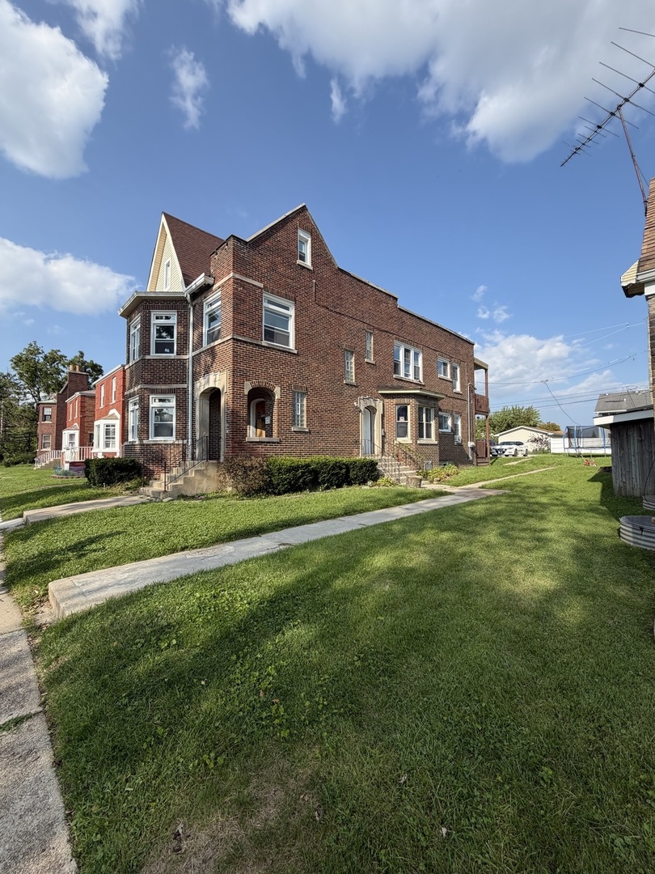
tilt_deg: +3.8
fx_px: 353
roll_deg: +0.7
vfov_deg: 102.1
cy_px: 437
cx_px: 328
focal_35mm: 14
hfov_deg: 85.7
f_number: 2.2
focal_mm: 2.22
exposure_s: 1/770
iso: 32
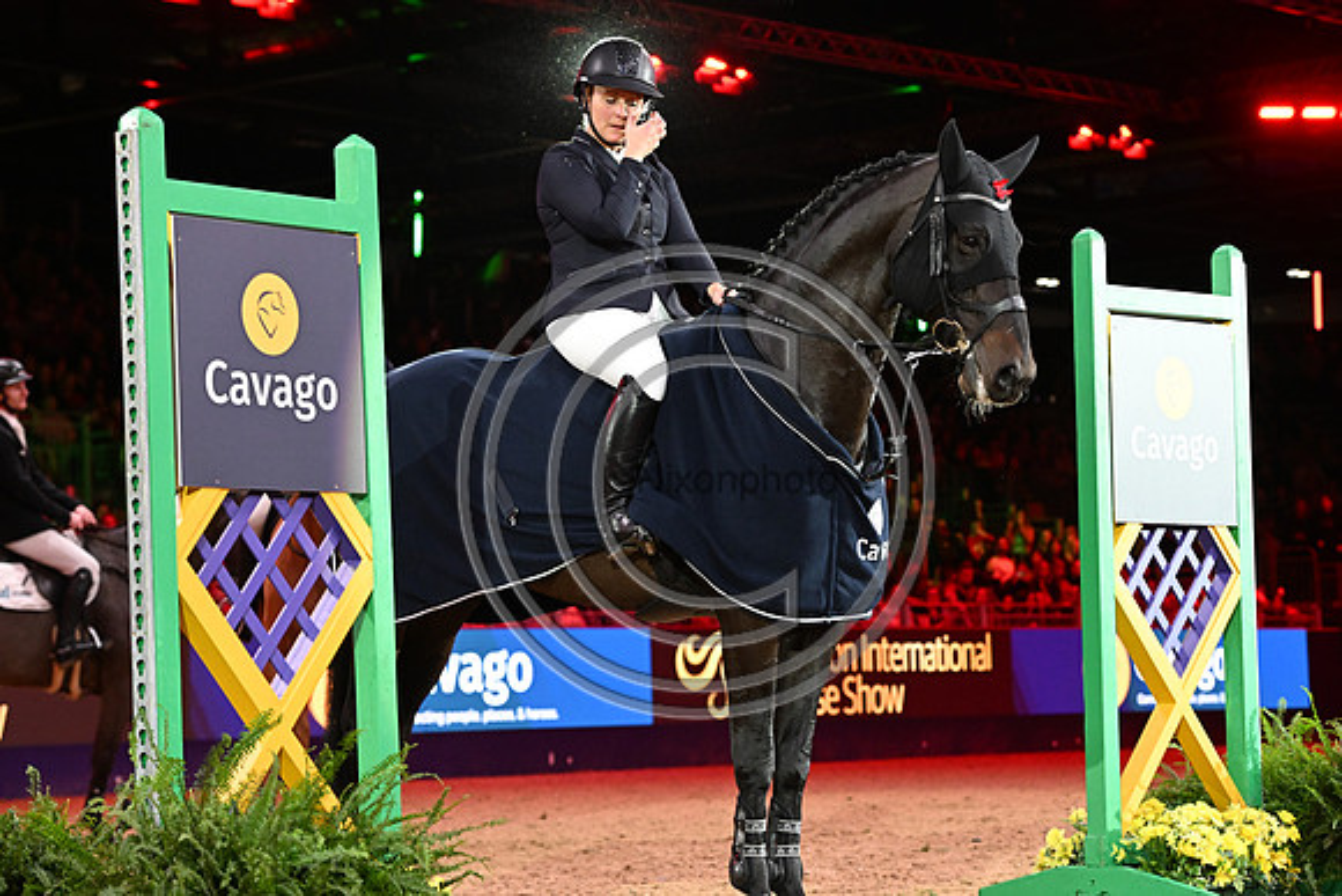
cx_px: 671
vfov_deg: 13.0
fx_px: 3915
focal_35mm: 105
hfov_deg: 19.5
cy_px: 448
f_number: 5
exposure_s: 1/500
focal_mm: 105
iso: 5000
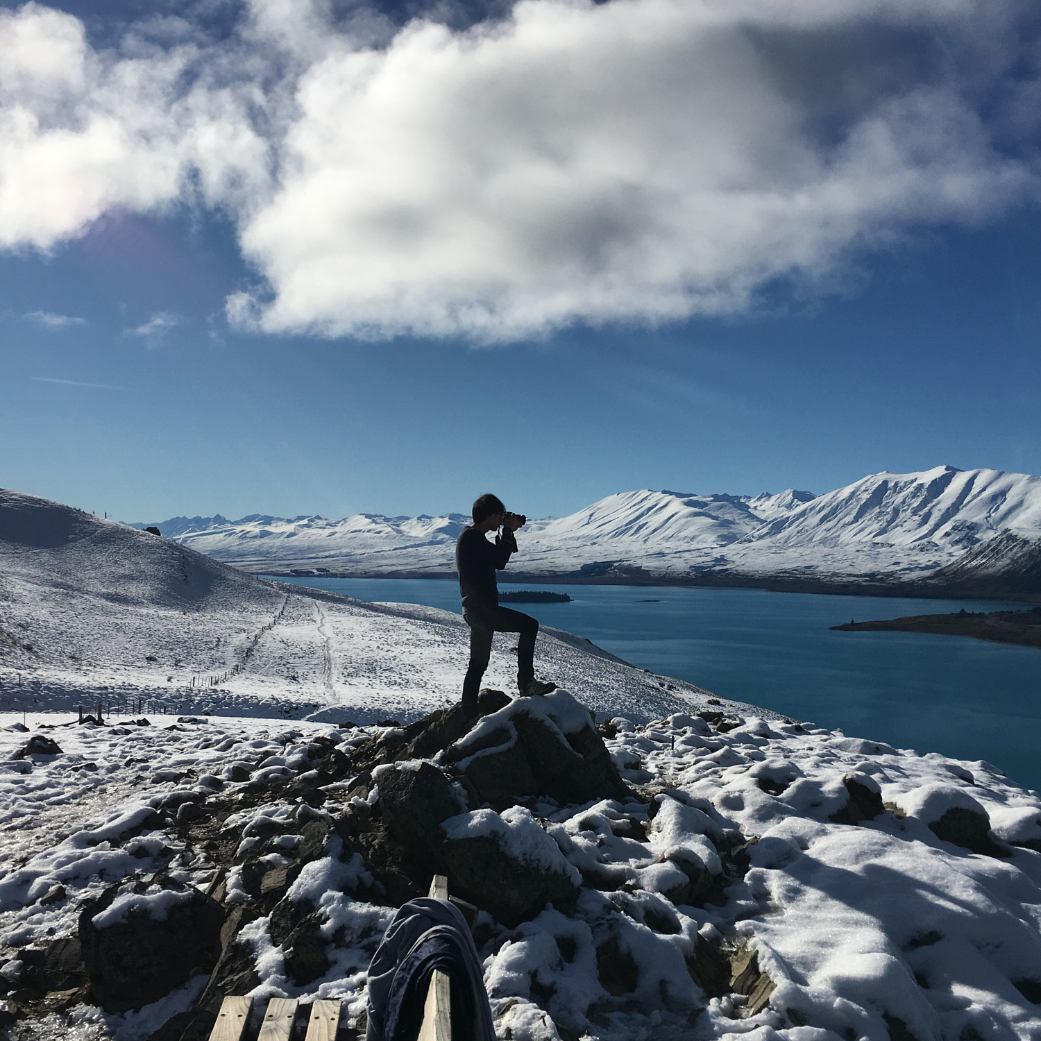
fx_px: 1191
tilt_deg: +2.1
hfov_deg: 47.2
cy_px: 520
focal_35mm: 35
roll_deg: -1.0
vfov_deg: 47.2
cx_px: 488
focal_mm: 4.15
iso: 25
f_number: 2.2
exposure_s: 1/6993
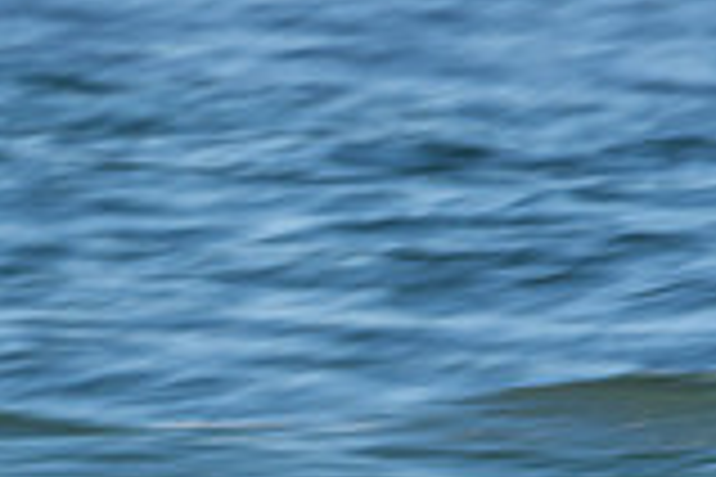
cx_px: -536
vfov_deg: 0.5
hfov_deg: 0.8
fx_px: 54491
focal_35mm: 2740
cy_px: 844
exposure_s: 1/25
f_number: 16
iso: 100
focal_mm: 500
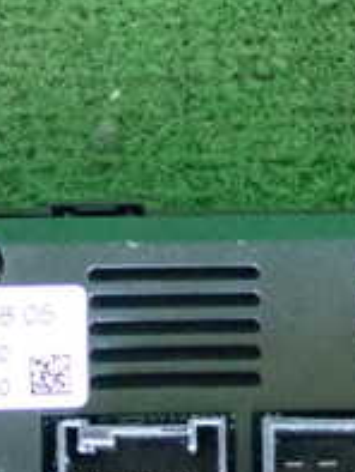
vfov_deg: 15.6
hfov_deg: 11.8
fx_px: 1707
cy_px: 434
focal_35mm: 125
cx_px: 305
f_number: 2.8
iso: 3200
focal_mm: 7.31
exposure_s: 1/125
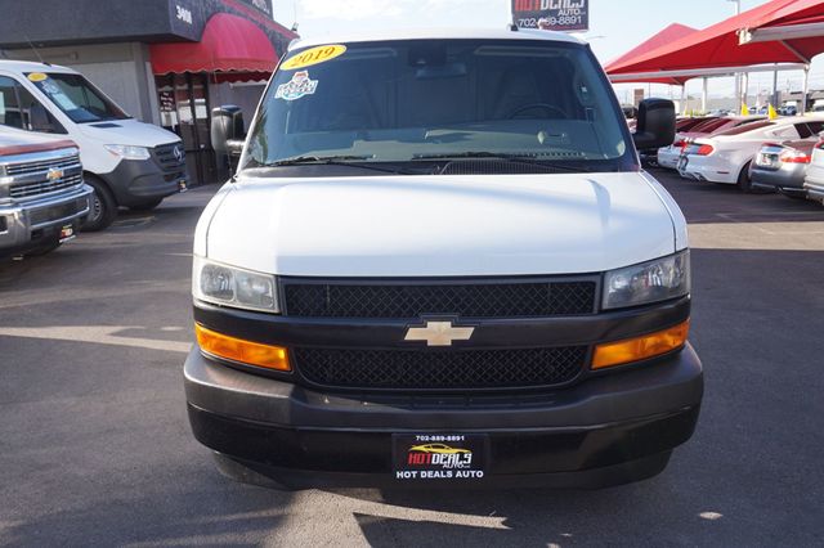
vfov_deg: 43.6
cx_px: 412
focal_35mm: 30
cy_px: 274
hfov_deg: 62.0
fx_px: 686
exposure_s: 1/100
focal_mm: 20
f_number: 7.1
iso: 100
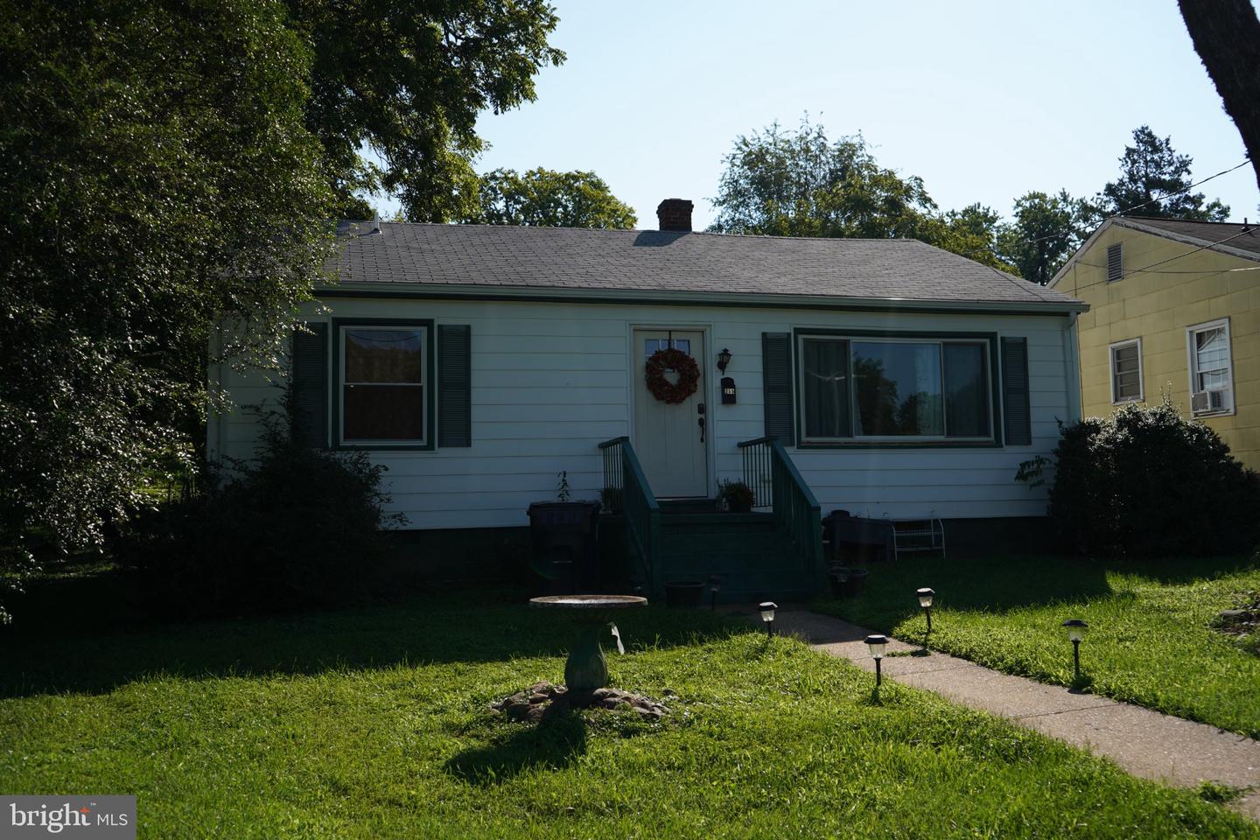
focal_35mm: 32
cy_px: 420
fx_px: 1120
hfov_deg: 58.7
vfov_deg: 41.1
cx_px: 630
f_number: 4
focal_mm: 32
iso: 100
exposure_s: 1/1000
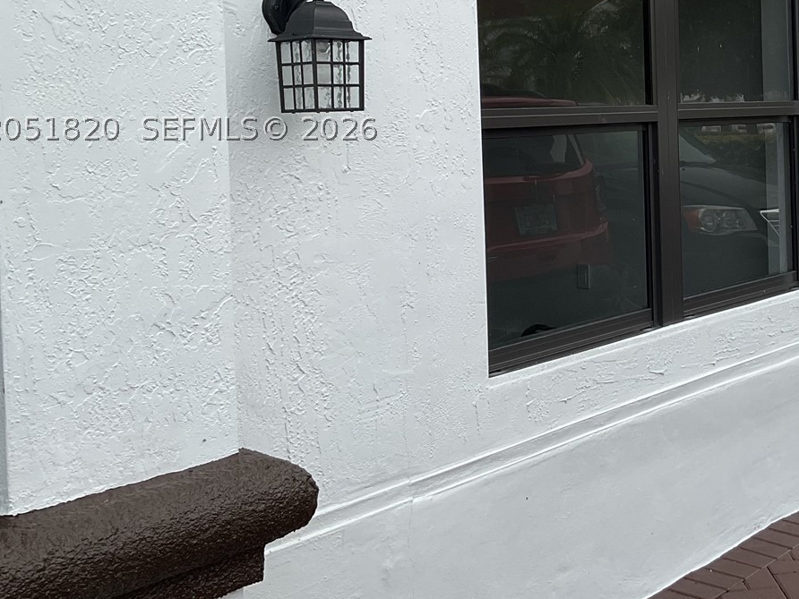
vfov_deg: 27.5
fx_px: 1200
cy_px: 128
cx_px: 651
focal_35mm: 52
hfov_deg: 35.5
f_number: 1.8
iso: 16
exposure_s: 1/816
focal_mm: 3
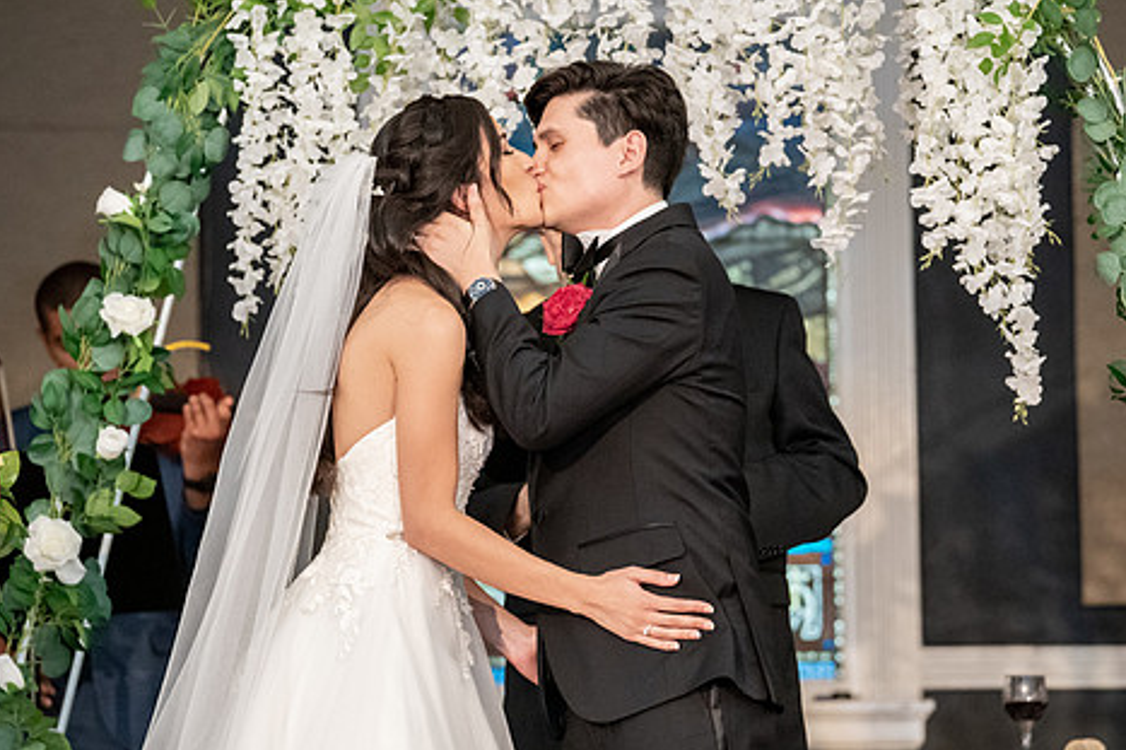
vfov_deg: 8.4
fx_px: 5127
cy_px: 389
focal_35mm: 164
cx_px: 610
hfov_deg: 12.5
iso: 8000
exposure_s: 1/200
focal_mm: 132
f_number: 4
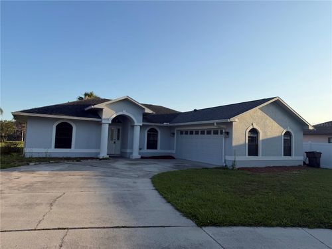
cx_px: 166
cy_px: 124
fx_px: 230
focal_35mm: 24
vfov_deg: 56.8
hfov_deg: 71.6
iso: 80
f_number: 1.78
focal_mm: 6.76
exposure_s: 1/2801
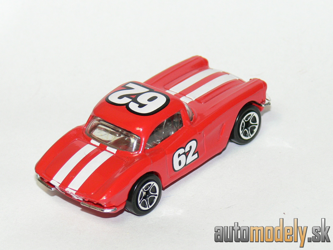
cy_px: 125
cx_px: 166
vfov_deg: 8.5
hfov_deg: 11.3
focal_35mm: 175
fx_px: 1683
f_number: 3.6
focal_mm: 23.2
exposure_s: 1/30
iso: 100
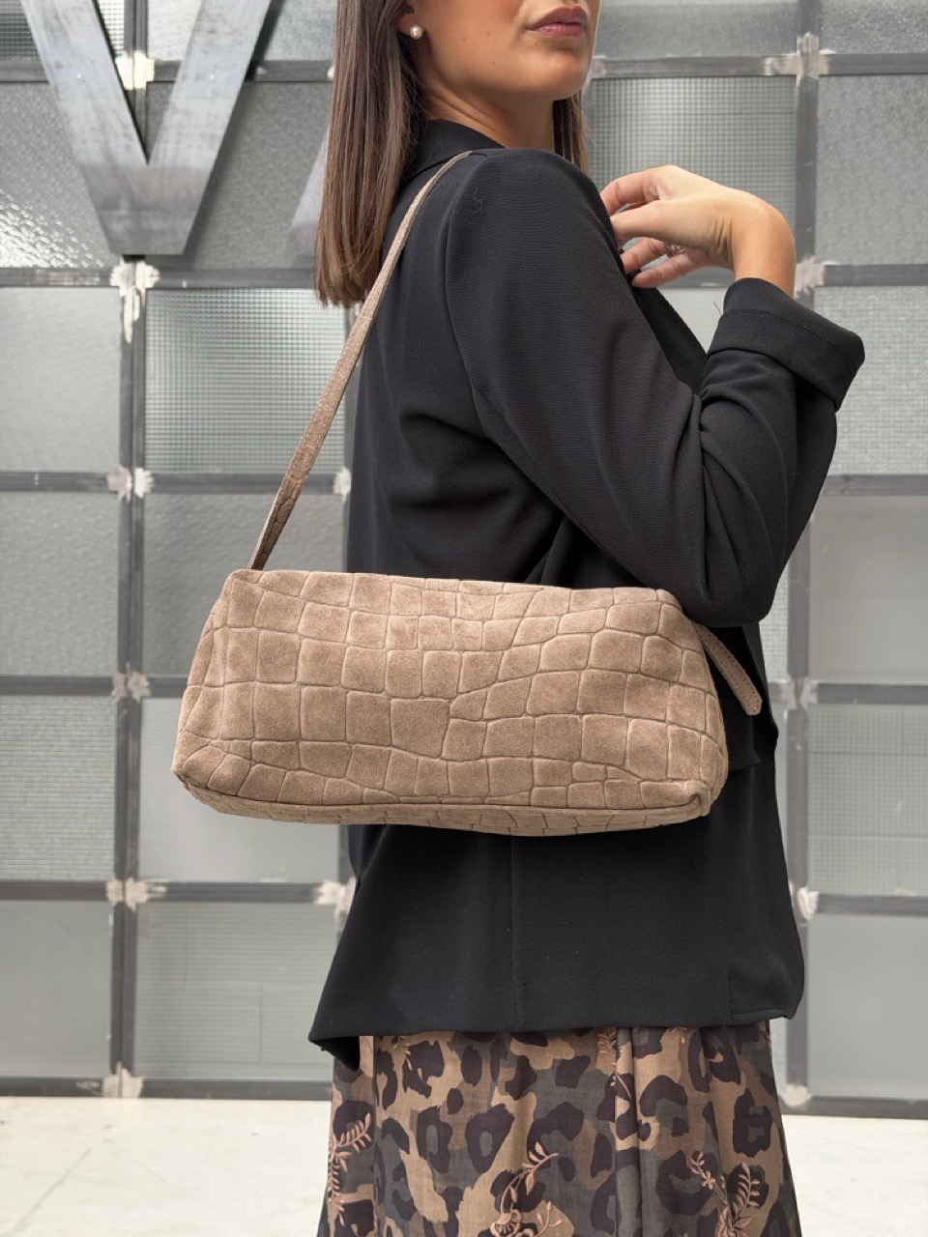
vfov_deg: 39.7
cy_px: 618
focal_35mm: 48
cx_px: 464
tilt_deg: +0.8
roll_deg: -0.7
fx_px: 1716
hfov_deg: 30.3
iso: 160
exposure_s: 1/60
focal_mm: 6.76
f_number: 1.78
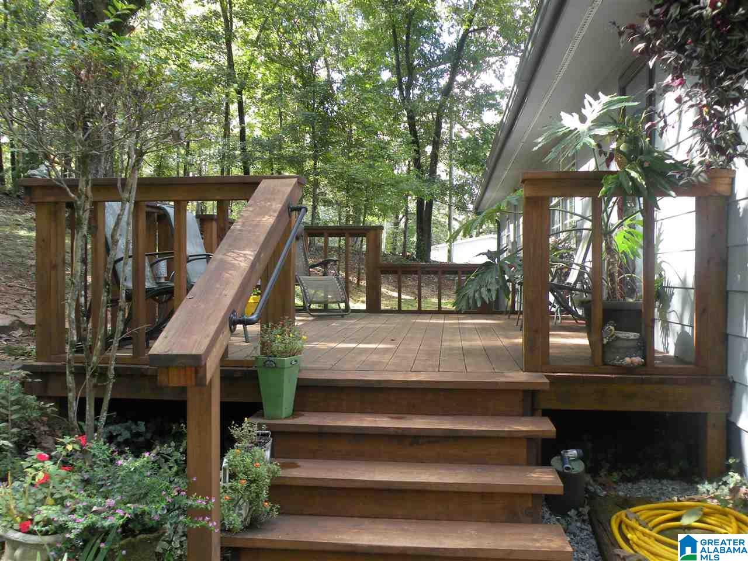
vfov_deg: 42.9
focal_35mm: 33
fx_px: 713
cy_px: 280
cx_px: 374
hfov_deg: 55.4
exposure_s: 1/59.7
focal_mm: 5.8
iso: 117
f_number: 3.2
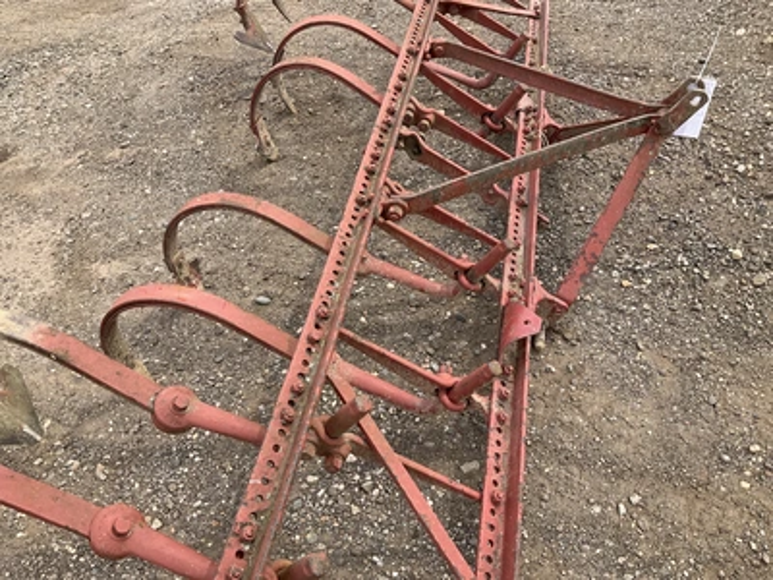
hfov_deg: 61.7
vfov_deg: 48.2
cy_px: 290
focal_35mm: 29
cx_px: 386
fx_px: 648
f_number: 1.8
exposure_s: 1/792
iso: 25
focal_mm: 3
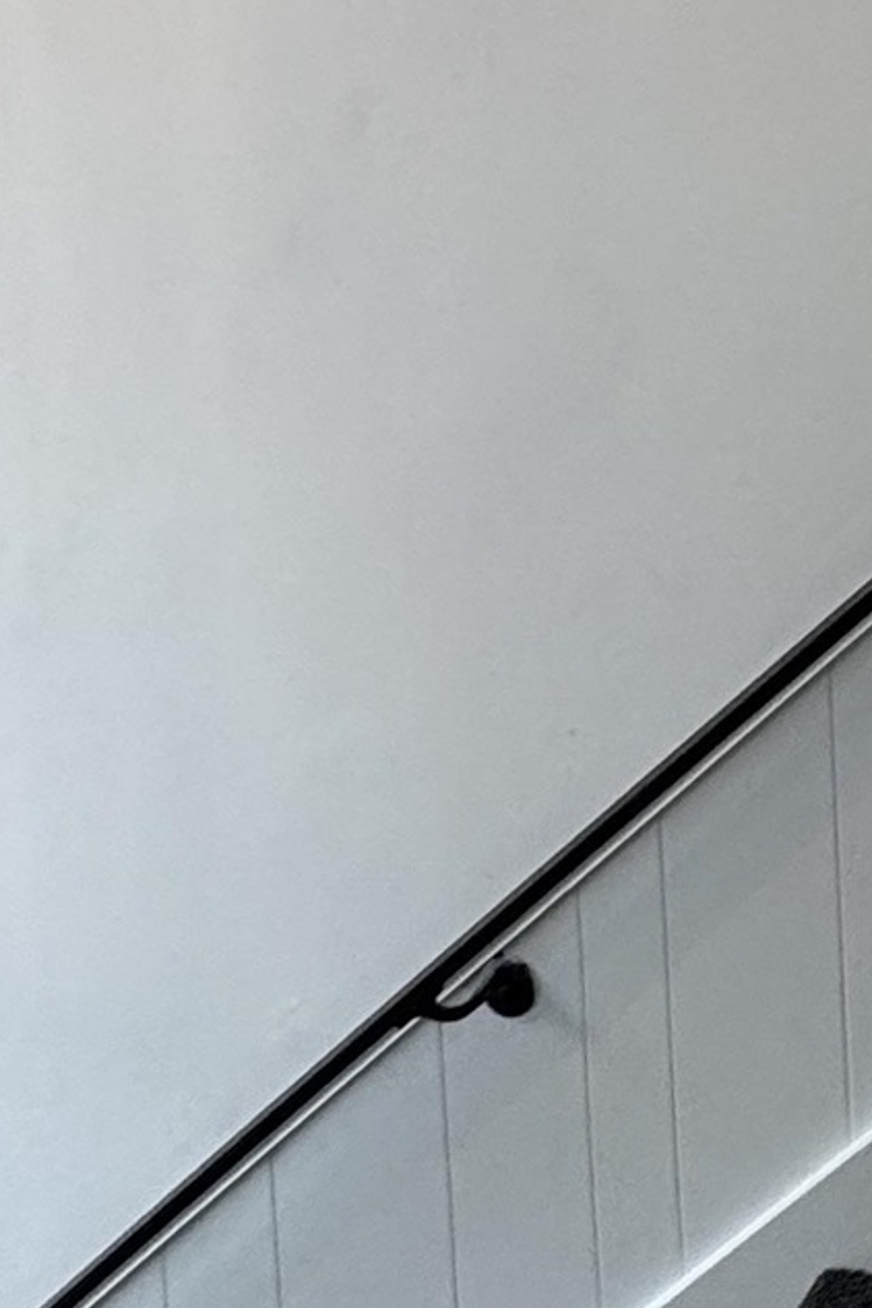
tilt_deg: -4.1
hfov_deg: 18.2
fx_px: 1926
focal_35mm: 53
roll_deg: +0.9
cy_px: -415
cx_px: 1692
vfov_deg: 29.7
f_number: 2.2
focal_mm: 2.22
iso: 200
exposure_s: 1/120
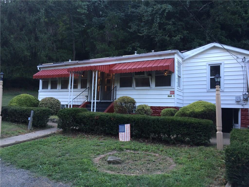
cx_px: 124
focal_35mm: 29
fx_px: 209
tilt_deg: +6.5
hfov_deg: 61.7
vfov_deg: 48.2
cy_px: 94
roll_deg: -2.0
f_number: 2.2
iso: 64
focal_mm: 4.15
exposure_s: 1/120
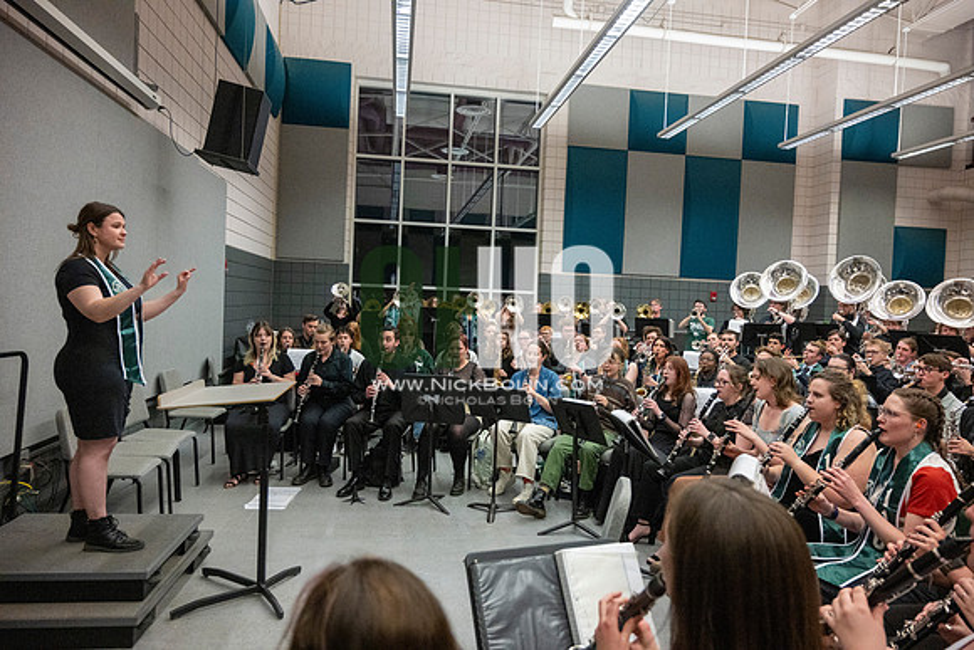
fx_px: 649
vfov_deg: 53.2
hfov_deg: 73.7
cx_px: 487
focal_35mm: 24
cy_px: 325
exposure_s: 1/500
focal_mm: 24
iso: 10000
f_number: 4
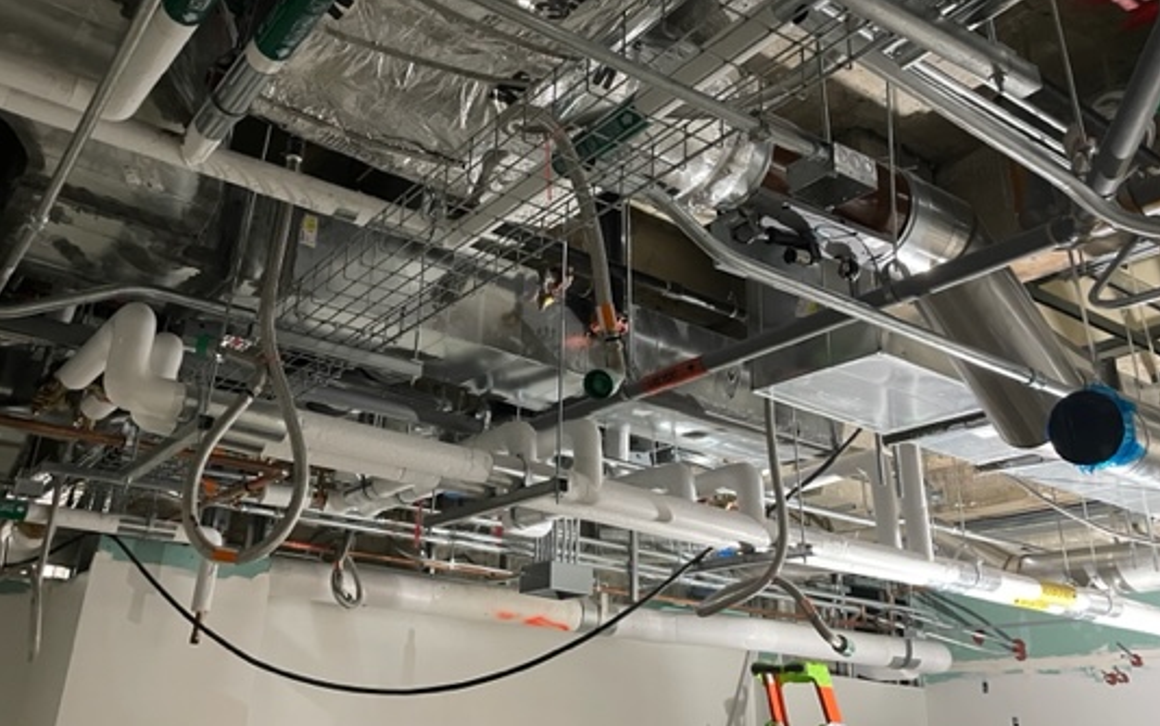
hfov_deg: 58.0
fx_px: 1043
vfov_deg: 38.0
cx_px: 519
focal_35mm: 33
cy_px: 248
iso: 500
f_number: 1.6
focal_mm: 4.2
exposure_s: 1/30
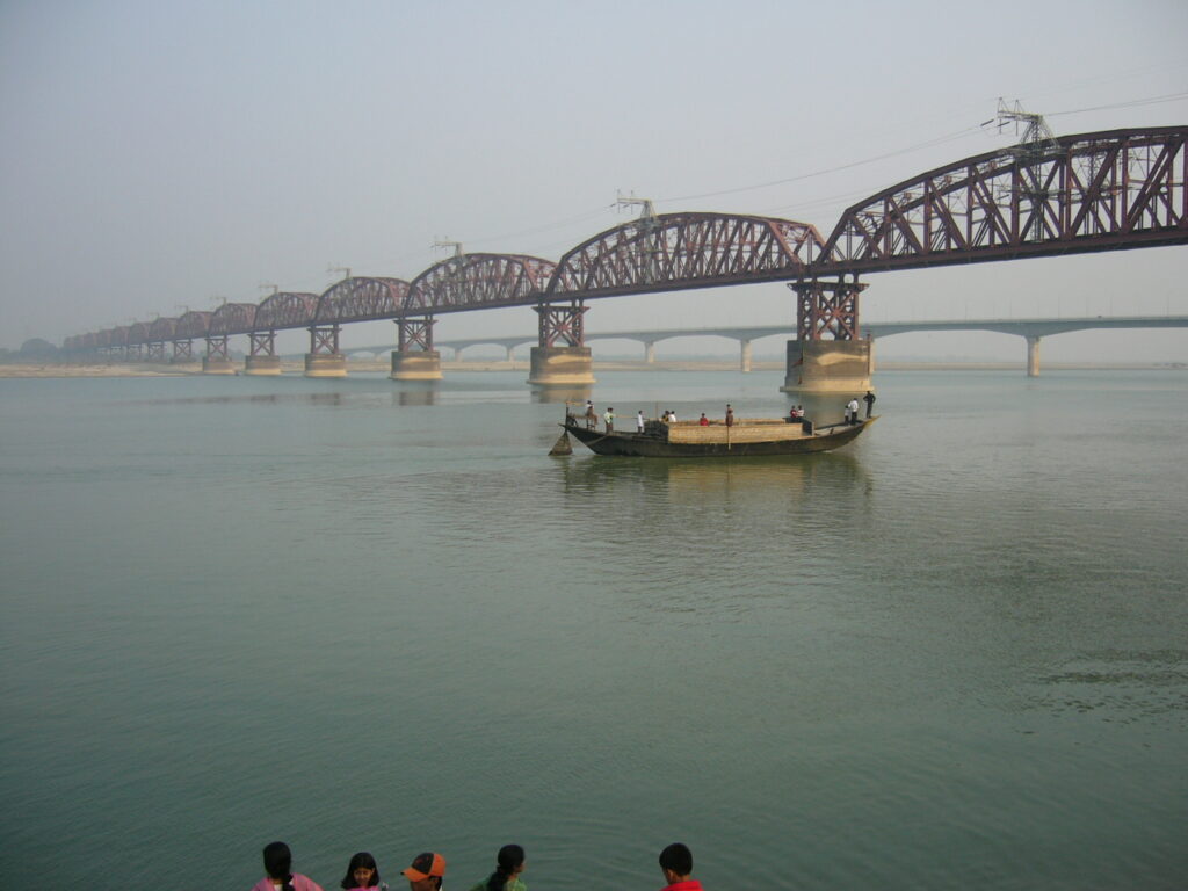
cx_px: 594
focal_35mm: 35
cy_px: 446
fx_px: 1201
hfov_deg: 52.6
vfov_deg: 40.7
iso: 50
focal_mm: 5.8
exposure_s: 1/500
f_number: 2.8
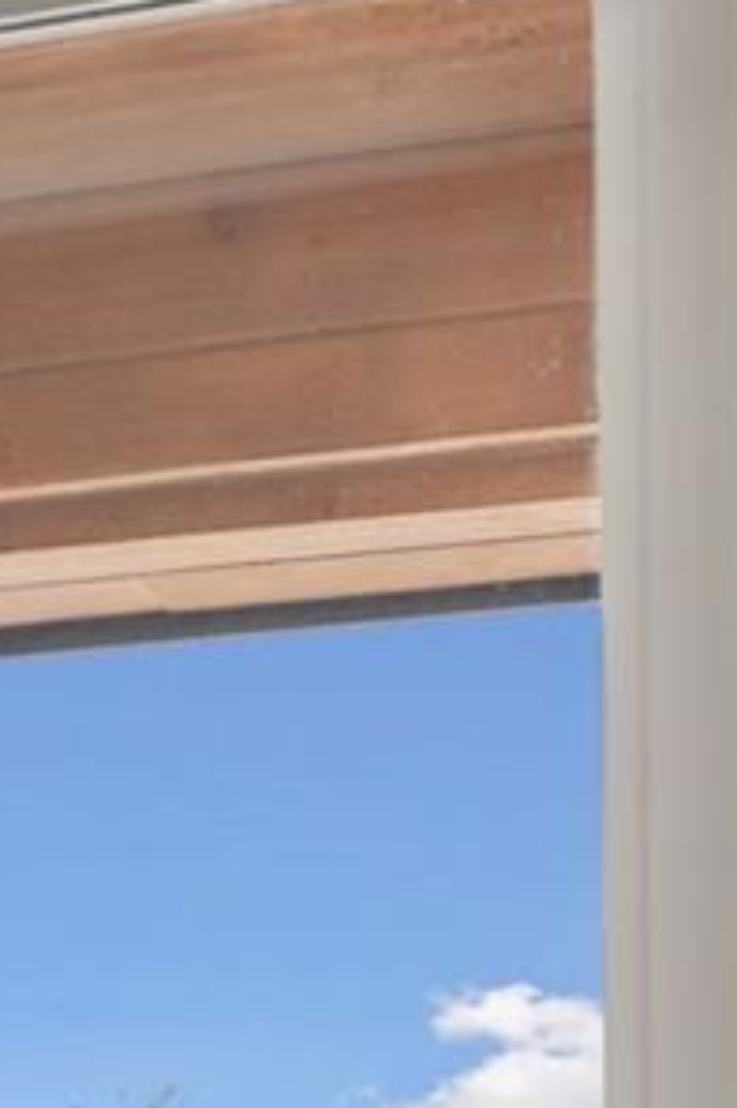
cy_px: 1711
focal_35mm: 138
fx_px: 4242
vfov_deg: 13.9
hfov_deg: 9.5
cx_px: -535
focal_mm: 34
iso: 400
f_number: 9
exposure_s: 1/80
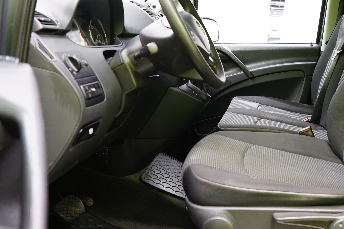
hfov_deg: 46.3
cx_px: 267
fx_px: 382
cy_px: 86
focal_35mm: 40
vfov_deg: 33.2
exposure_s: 1/10
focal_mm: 24
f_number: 4
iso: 500
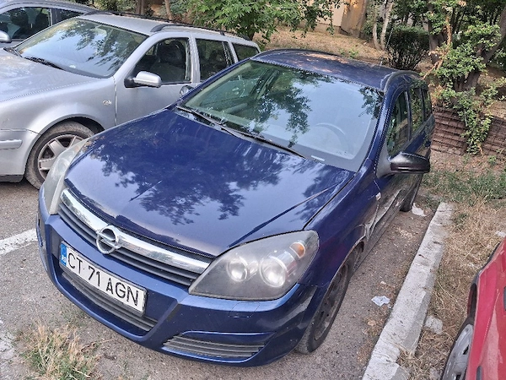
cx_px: 253
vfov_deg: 51.4
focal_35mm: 27
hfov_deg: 65.3
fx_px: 395
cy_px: 190
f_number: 1.8
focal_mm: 4
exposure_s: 1/100
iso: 80
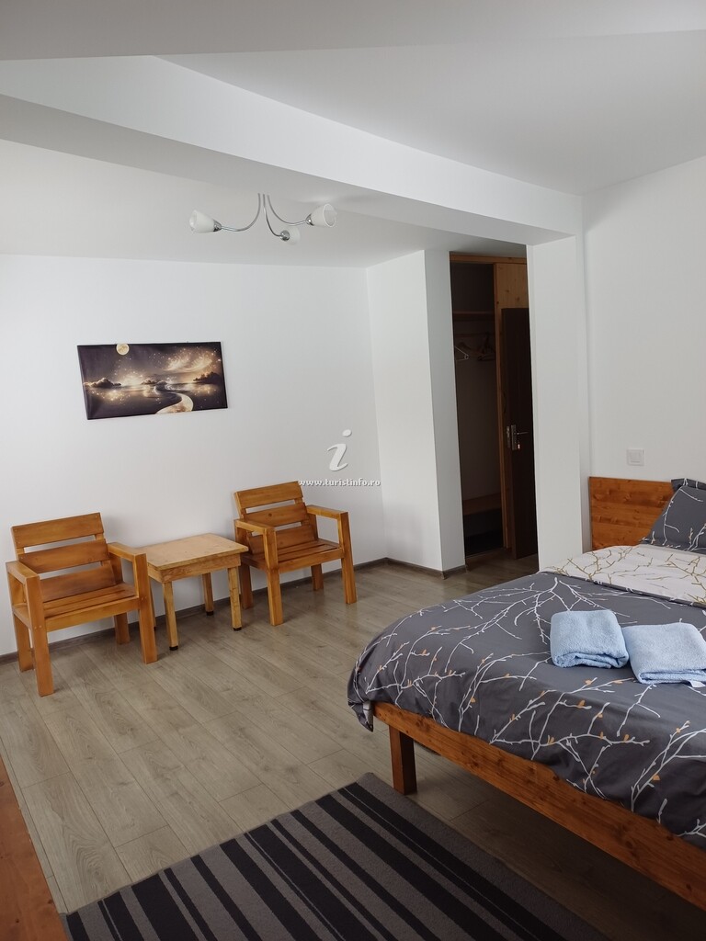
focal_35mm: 25
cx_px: 353
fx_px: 680
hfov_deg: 54.9
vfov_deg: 69.4
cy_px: 470
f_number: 1.8
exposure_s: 1/50
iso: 160
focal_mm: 4.65
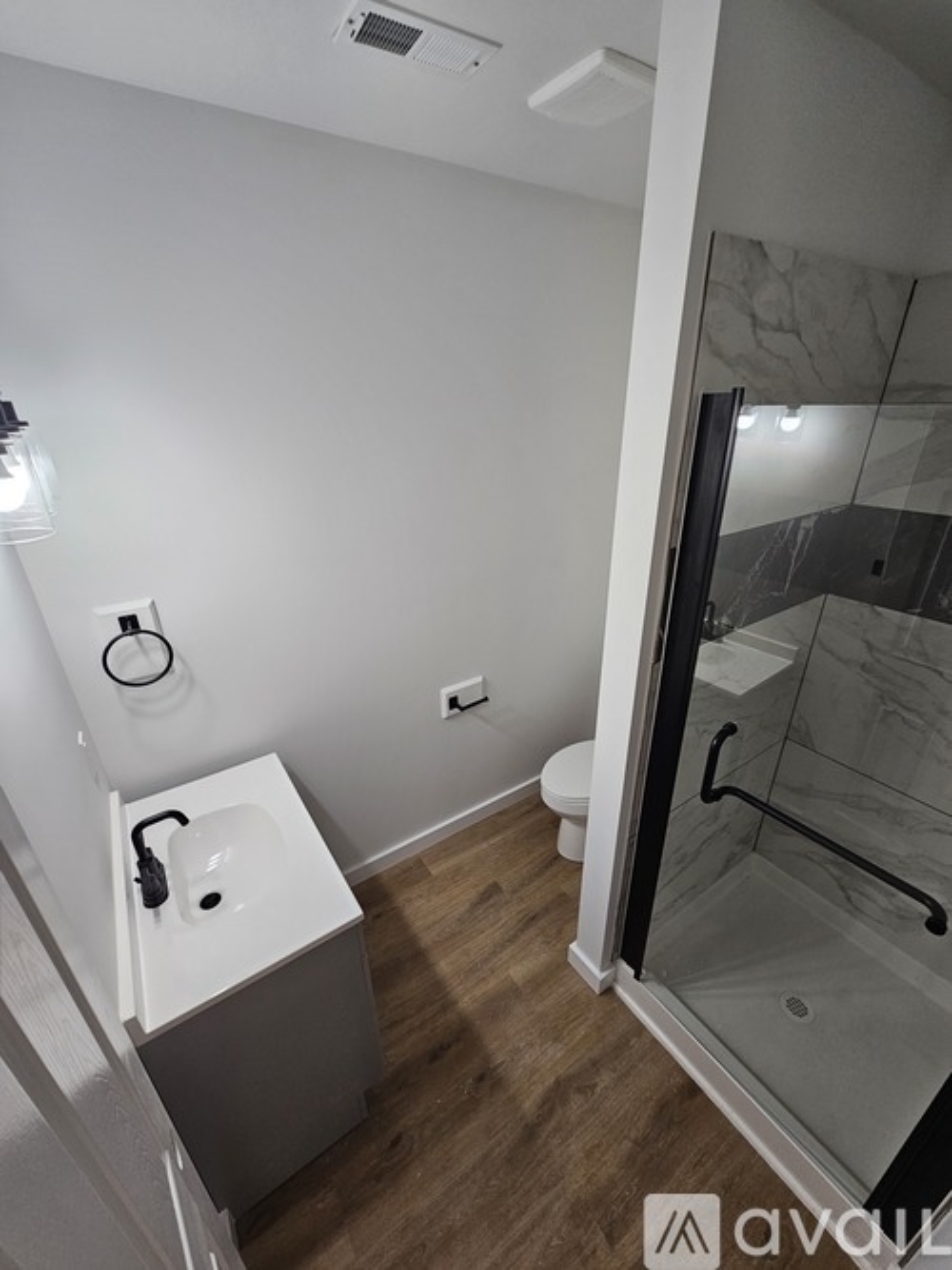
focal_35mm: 13
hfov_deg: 89.9
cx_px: 476
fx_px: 477
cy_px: 635
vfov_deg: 106.2
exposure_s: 1/60
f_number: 2.2
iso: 80
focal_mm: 2.2
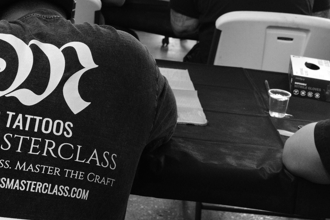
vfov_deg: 16.1
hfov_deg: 25.2
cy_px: -68
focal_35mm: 80
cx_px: 96
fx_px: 733
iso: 2500
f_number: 5
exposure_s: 1/200
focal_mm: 23
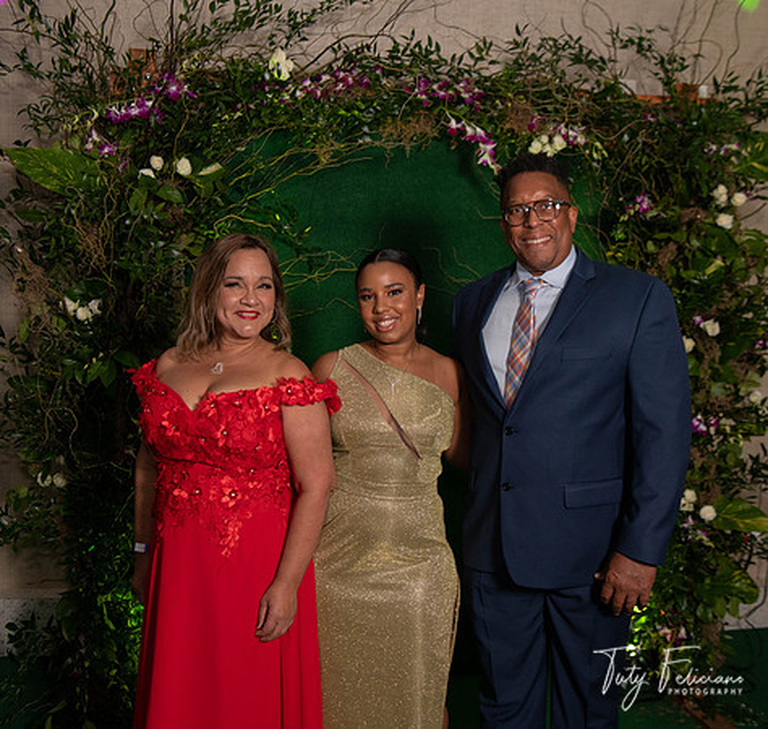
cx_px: 420
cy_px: 366
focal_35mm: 43
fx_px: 1056
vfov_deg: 38.1
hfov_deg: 39.9
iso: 800
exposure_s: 1/80
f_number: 4.5
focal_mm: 34
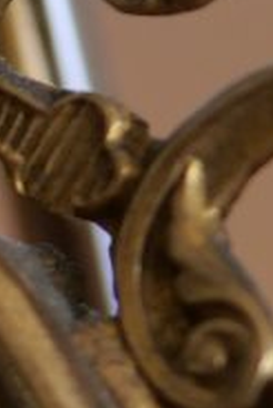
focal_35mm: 407
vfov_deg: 4.8
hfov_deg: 3.3
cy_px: 1211
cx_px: -582
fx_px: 4621
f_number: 2.8
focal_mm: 30
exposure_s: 1/60
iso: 400
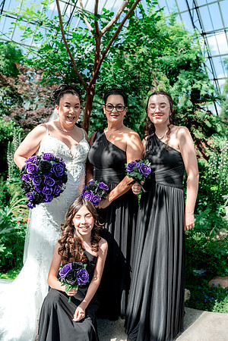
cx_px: 114
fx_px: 266
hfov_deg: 46.4
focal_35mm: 28
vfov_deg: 65.5
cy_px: 170
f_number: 3.5
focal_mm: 28
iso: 125
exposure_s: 1/400
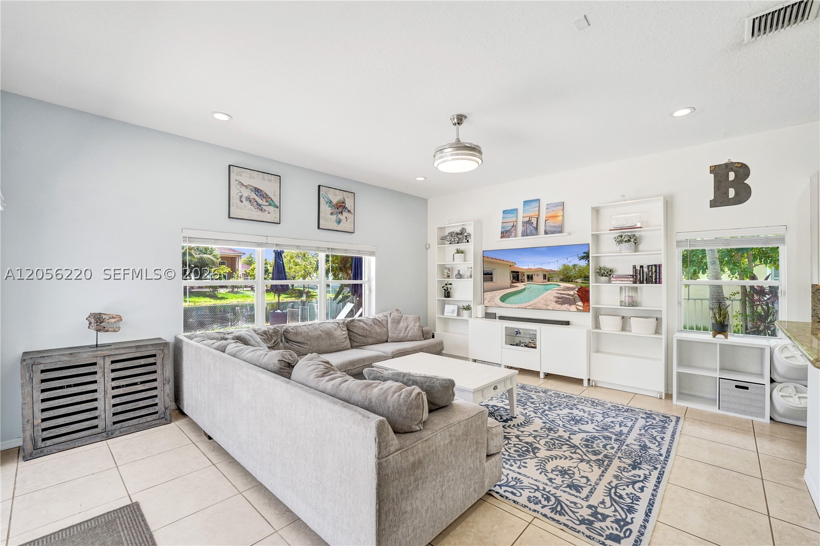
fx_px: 319
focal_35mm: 14
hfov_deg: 104.3
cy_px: 273
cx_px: 410
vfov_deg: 81.2
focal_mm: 14
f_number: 3.5
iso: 1250
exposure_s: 1/400
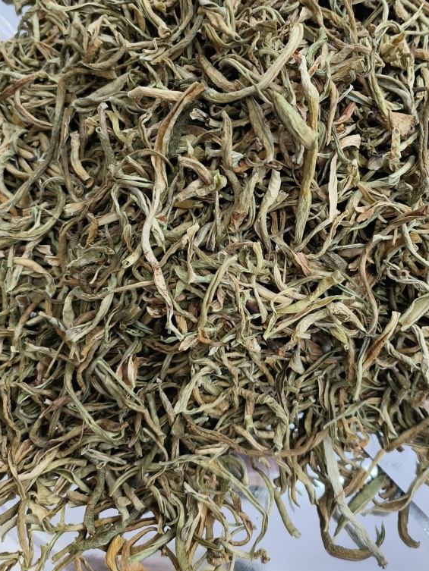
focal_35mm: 34
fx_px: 562
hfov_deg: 41.4
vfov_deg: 53.6
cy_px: 229
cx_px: 277
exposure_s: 1/60.1
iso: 241
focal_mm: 5.42
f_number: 1.8
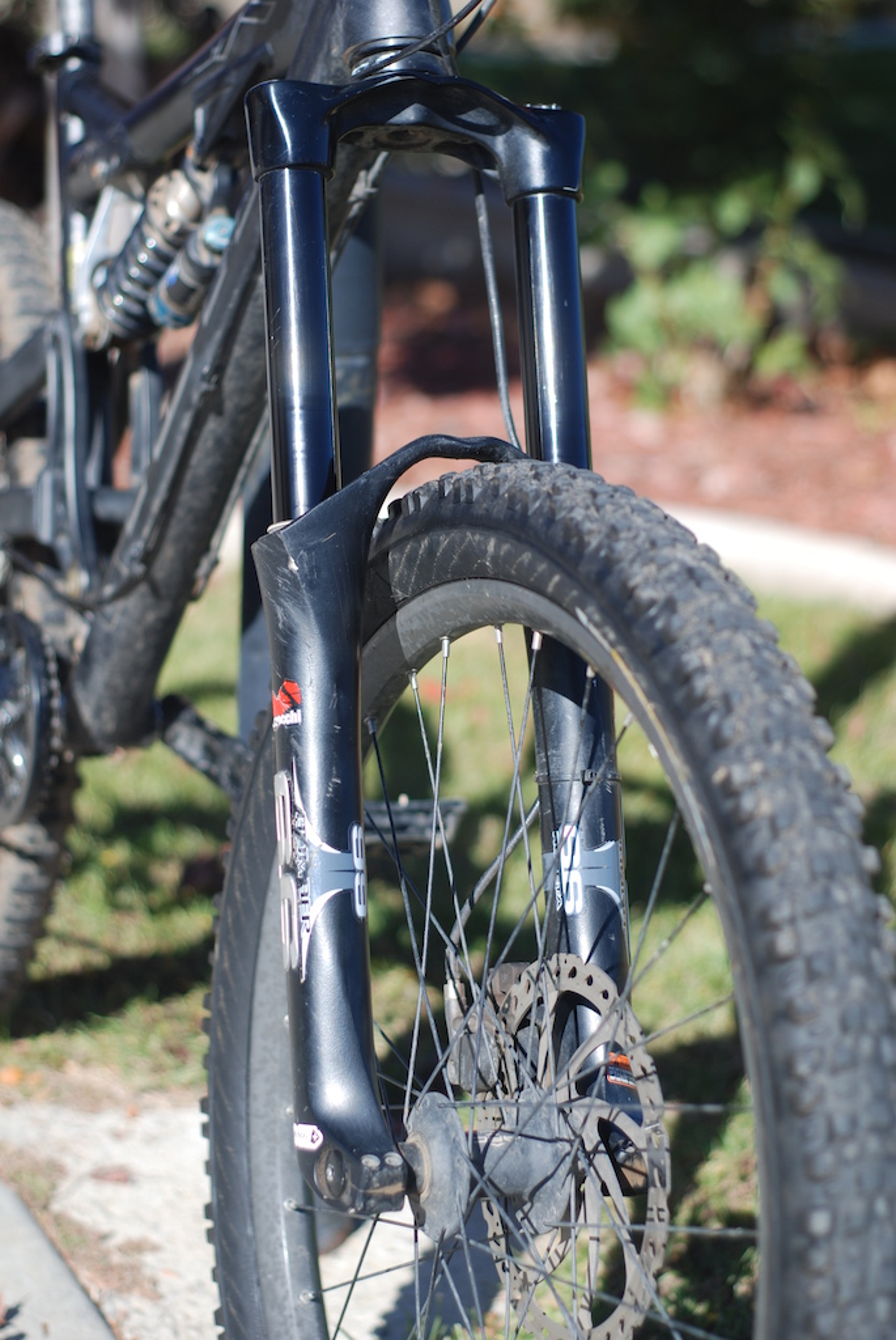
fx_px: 2793
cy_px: 670
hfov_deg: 18.2
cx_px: 448
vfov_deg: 27.0
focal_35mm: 75
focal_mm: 50
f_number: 2.8
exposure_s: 1/1000
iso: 100
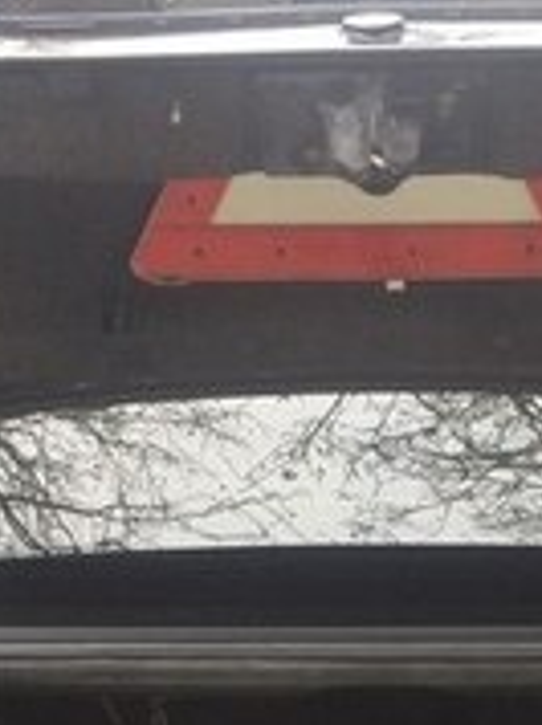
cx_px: 403
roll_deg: -1.4
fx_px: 1695
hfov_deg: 18.1
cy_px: 839
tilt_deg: -20.4
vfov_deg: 22.5
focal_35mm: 81
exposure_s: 1/33
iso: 50
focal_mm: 4.15
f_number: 2.2
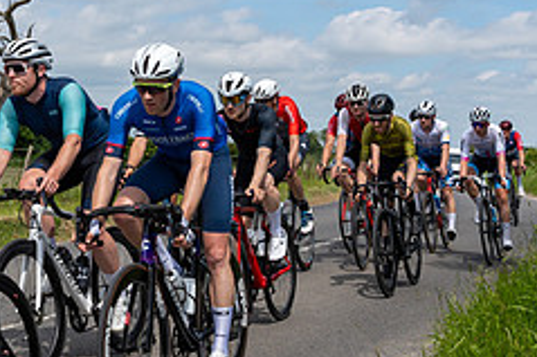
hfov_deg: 24.2
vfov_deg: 16.4
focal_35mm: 83
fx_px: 1237
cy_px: 182
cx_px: 127
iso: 100
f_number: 6.3
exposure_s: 1/1250
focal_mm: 29
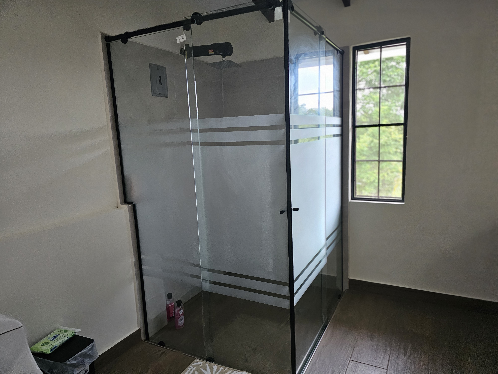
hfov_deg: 73.9
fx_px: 331
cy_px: 187
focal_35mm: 23
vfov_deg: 58.9
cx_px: 249
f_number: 1.7
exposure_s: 1/120
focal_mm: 6.3
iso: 1000
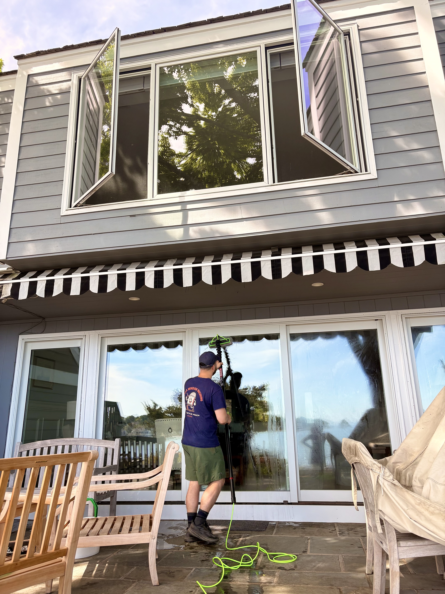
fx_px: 446
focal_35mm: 26
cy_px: 297
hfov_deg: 53.1
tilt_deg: +16.9
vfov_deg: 67.3
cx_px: 222
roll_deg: +0.9
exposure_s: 1/607
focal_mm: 5.96
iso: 50
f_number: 1.6
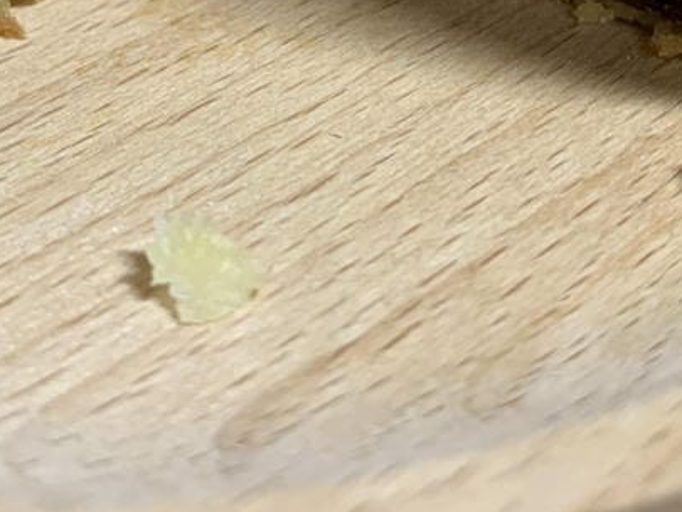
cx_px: 301
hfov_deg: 25.3
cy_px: -209
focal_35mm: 77
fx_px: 1517
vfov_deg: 17.6
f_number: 1.8
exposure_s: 1/87
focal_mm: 4.25
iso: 100
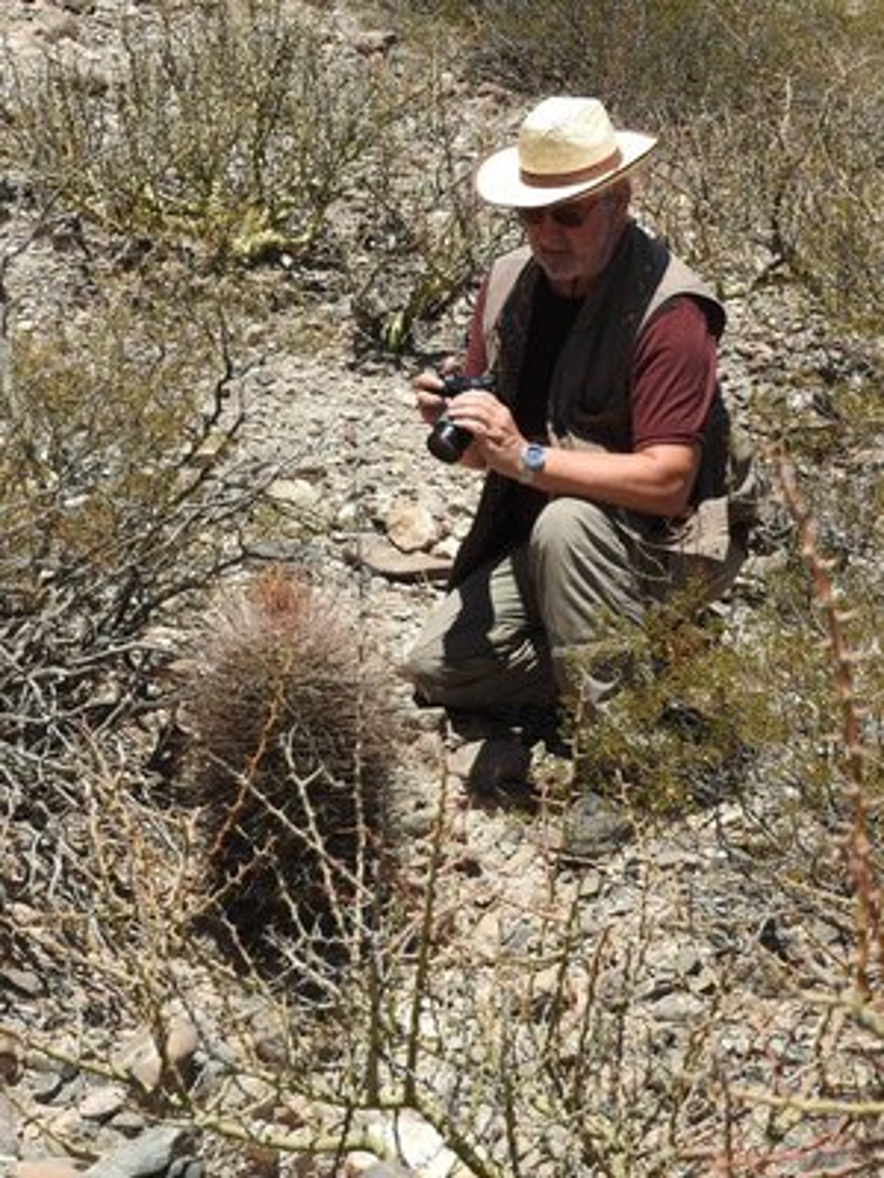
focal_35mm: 135
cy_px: 589
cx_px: 442
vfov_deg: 14.6
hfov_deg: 11.0
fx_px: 4597
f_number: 5
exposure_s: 1/500
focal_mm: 24.2
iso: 100
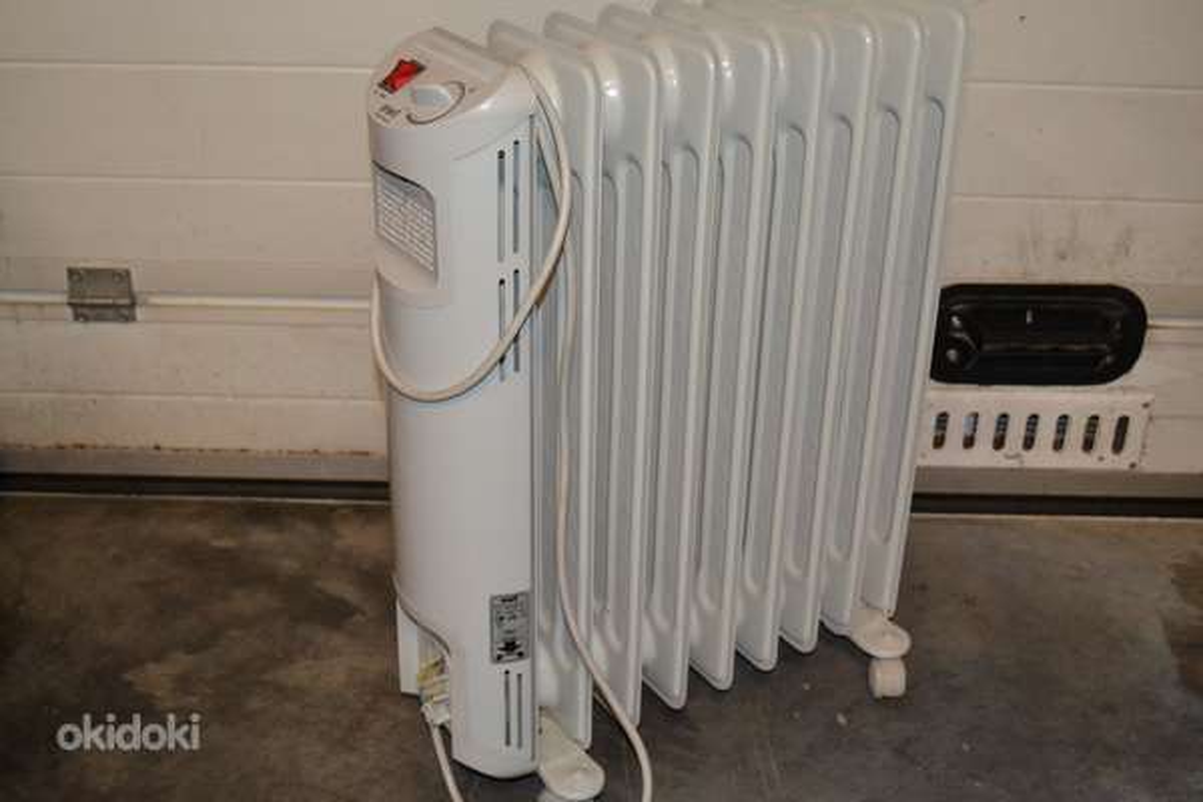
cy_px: 401
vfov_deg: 31.9
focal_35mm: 42
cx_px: 602
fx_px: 1403
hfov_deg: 46.4
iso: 1600
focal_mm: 28
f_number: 4
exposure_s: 1/60
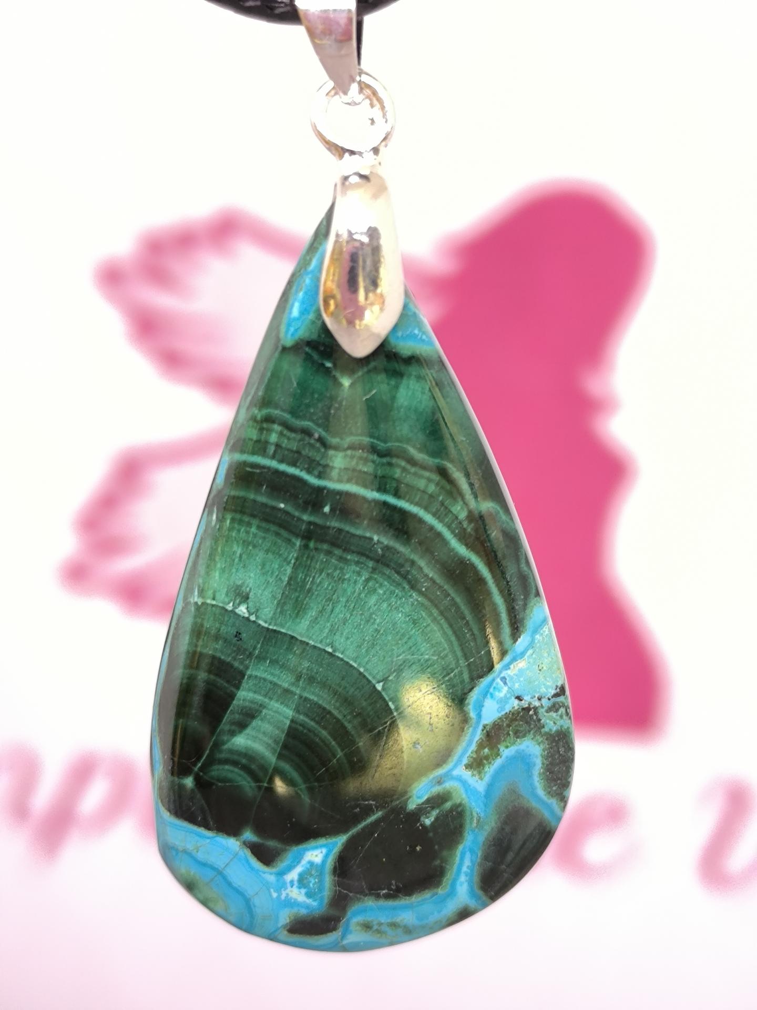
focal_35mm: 93
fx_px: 2712
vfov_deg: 21.1
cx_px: 378
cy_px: 505
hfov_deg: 15.9
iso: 160
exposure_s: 1/50
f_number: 1.65
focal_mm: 6.14
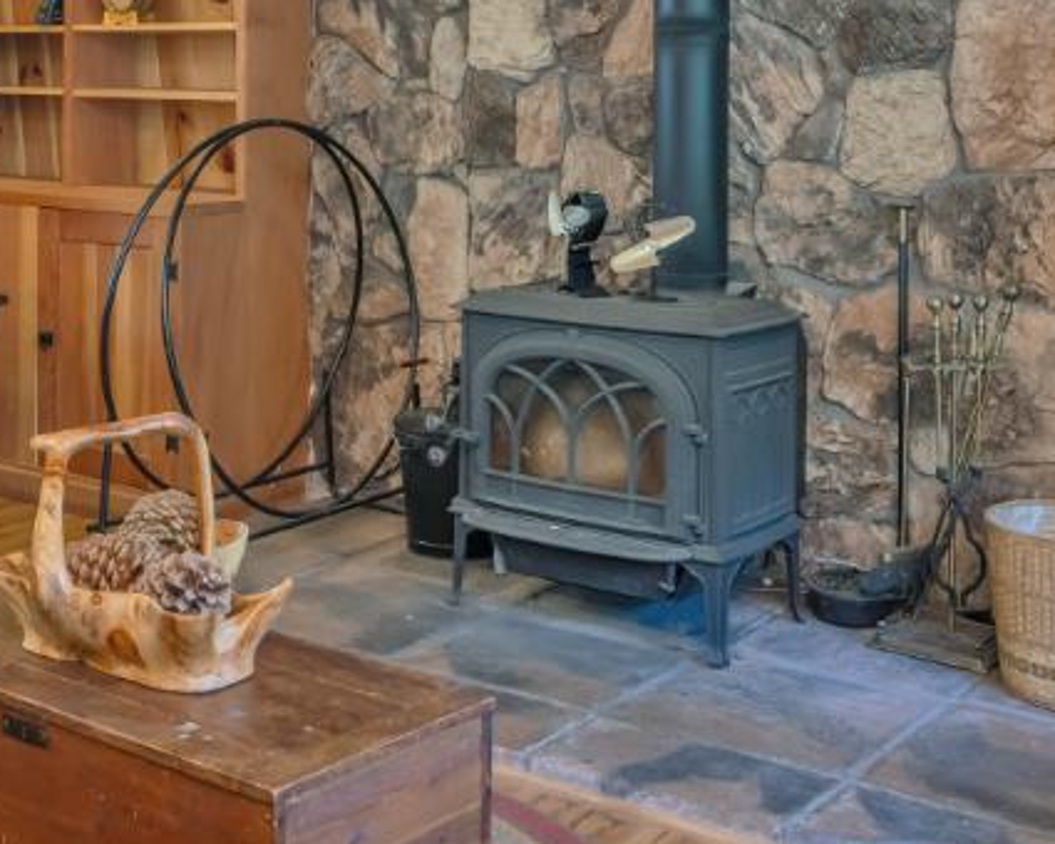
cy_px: 47
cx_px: 395
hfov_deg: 35.2
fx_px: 1655
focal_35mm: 53
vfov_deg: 27.3
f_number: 6.3
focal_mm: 16
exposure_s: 1/4
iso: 320
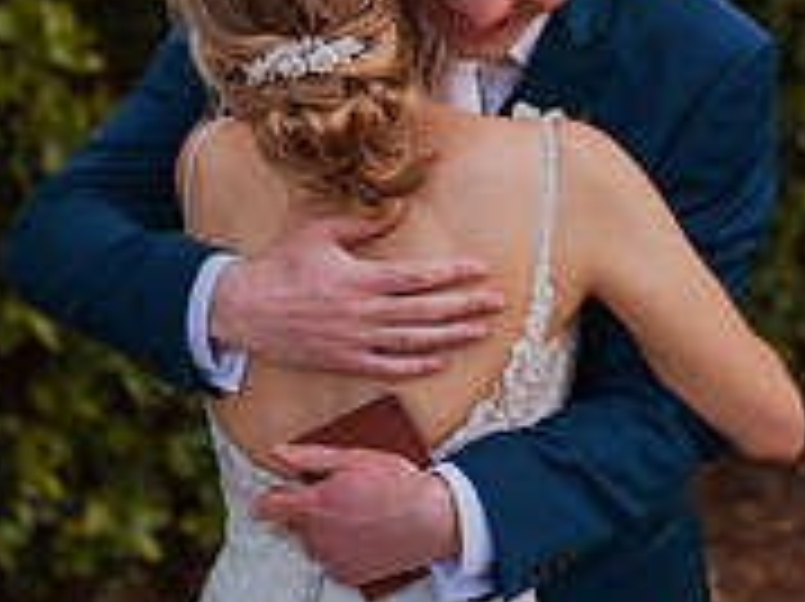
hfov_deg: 18.1
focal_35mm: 109
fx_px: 2533
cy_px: 18
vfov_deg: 13.4
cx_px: 369
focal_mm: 35
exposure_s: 1/1250
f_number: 1.4
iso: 320
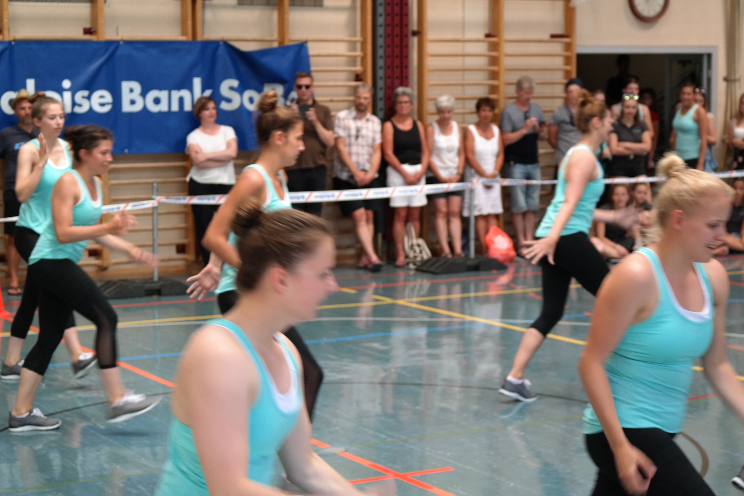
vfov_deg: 17.7
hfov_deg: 26.3
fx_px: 1591
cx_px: 372
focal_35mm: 77
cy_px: 248
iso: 200
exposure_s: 1/80
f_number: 4
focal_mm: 50
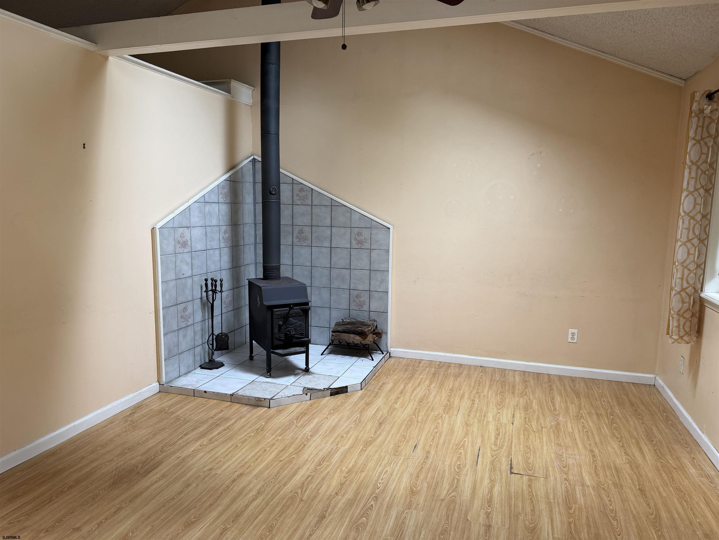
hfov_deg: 71.6
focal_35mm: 24
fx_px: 498
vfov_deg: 56.8
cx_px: 360
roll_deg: -0.9
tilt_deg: -6.6
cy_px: 270
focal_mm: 6.76
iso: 160
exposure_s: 1/121
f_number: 1.78
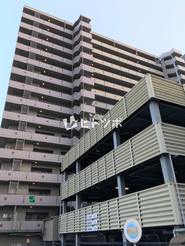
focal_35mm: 29
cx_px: 92
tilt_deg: +28.2
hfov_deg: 48.2
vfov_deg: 61.7
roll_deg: +2.5
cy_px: 123
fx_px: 207
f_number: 2.2
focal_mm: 4.15
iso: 25
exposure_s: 1/60
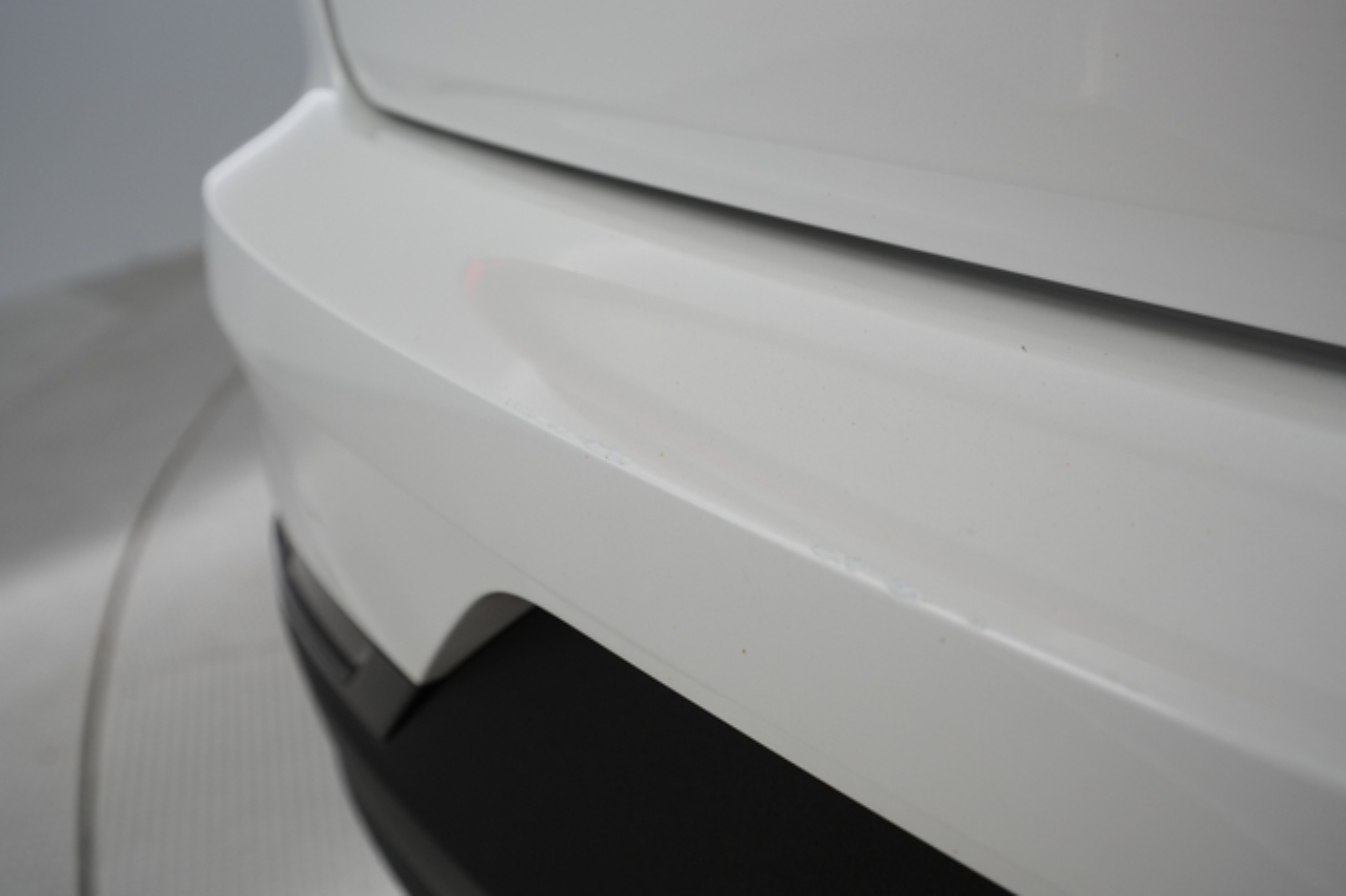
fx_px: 1046
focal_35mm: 28
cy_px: 448
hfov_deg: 65.5
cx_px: 673
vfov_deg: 46.4
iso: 640
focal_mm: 28
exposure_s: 1/100
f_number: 4.5
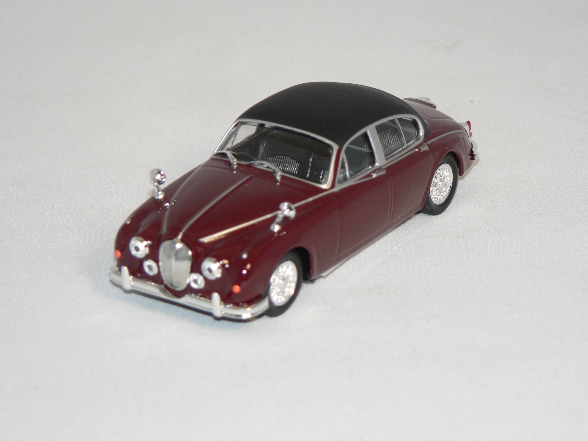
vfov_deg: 10.3
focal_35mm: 144
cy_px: 220
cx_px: 294
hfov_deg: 13.7
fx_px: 2446
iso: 80
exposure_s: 1/60
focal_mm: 24.1
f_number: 3.3
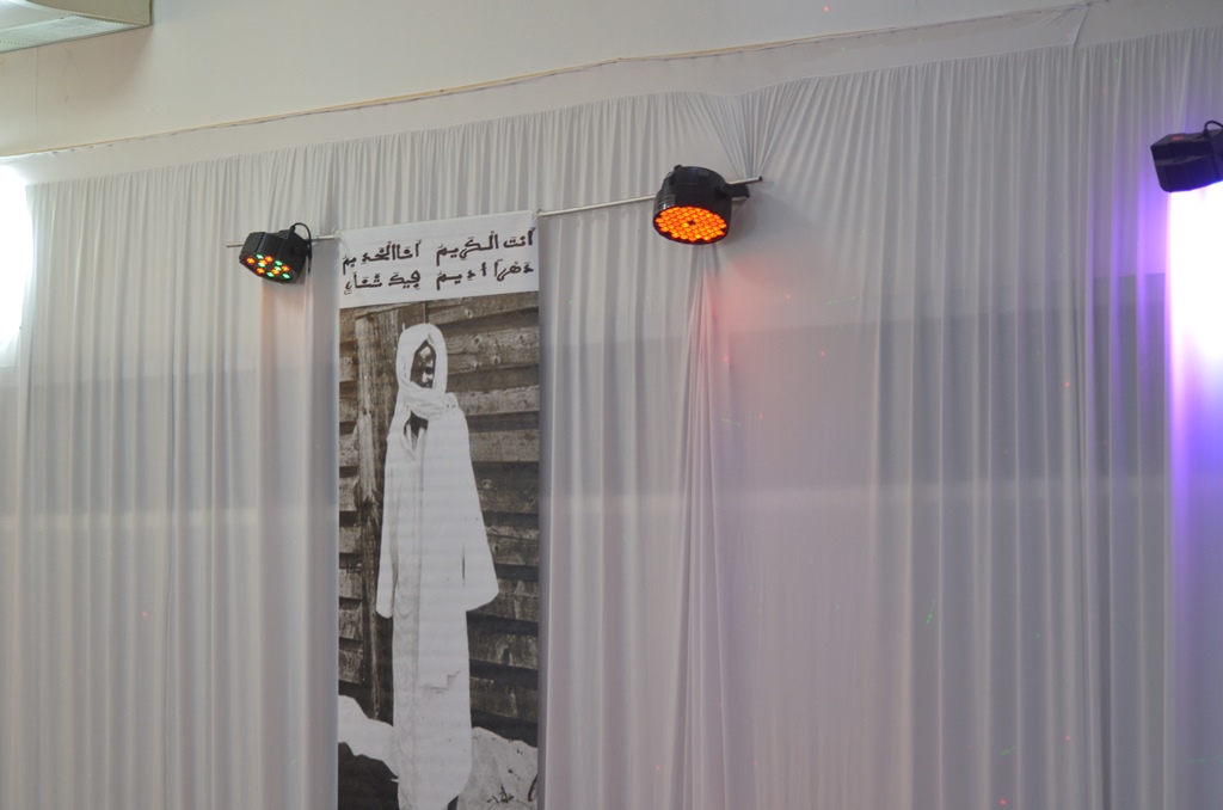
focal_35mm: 105
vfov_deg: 13.0
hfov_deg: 19.5
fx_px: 3559
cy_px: 405
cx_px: 612
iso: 800
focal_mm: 70
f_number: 4
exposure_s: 1/100
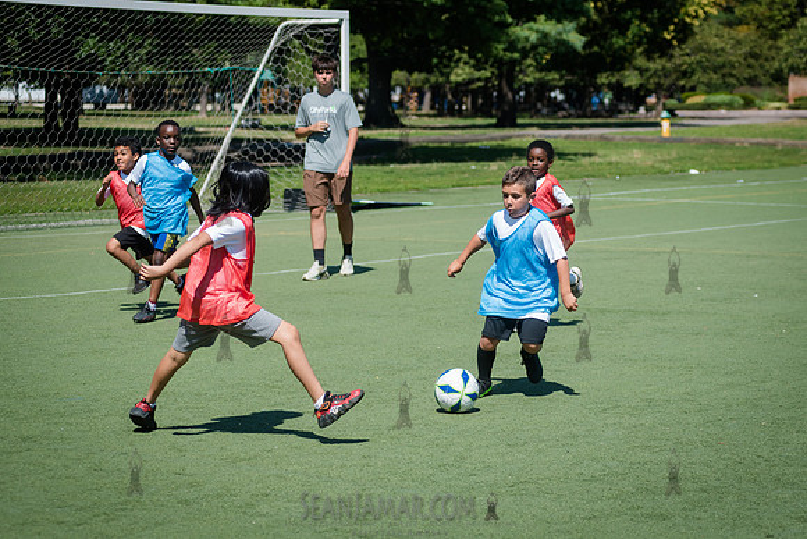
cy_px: 303
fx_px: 2208
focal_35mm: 98
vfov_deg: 13.9
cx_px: 497
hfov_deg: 20.7
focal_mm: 80
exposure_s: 1/2000
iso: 200
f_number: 4
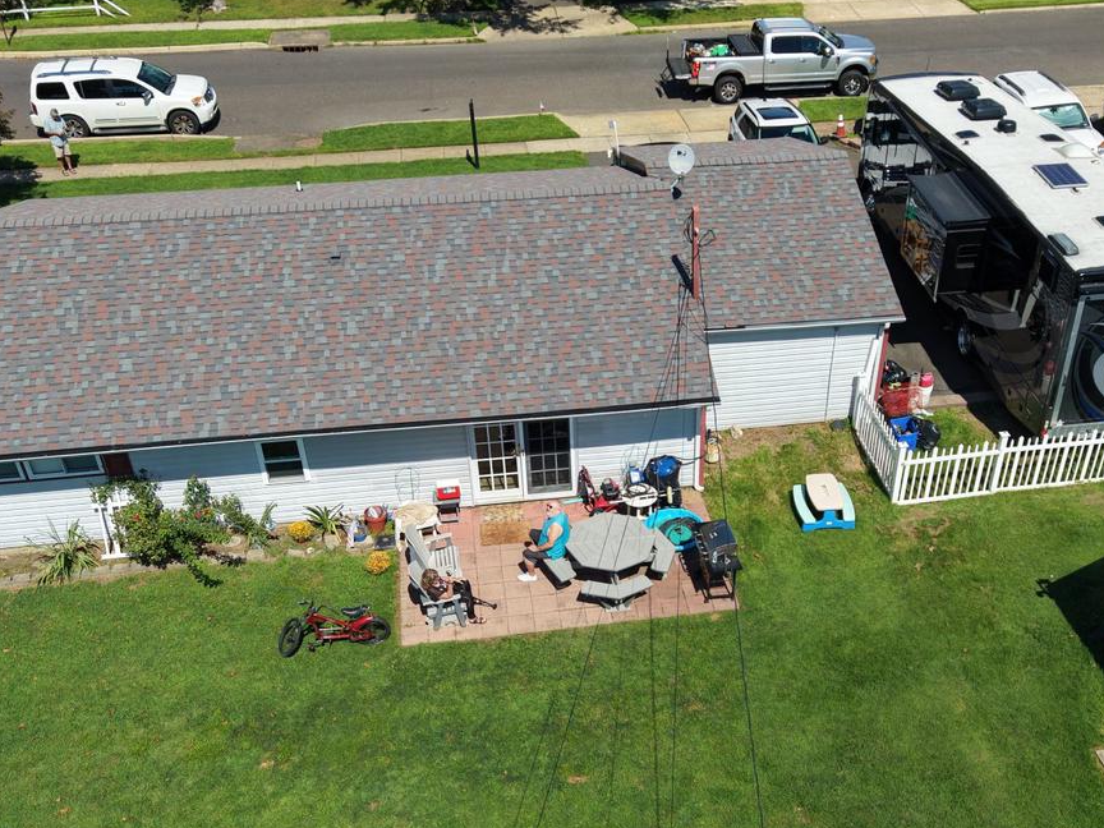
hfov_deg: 46.6
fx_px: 1276
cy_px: 561
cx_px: 650
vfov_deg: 35.6
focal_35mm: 40
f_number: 1.8
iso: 200
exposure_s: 1/6000
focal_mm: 8.67
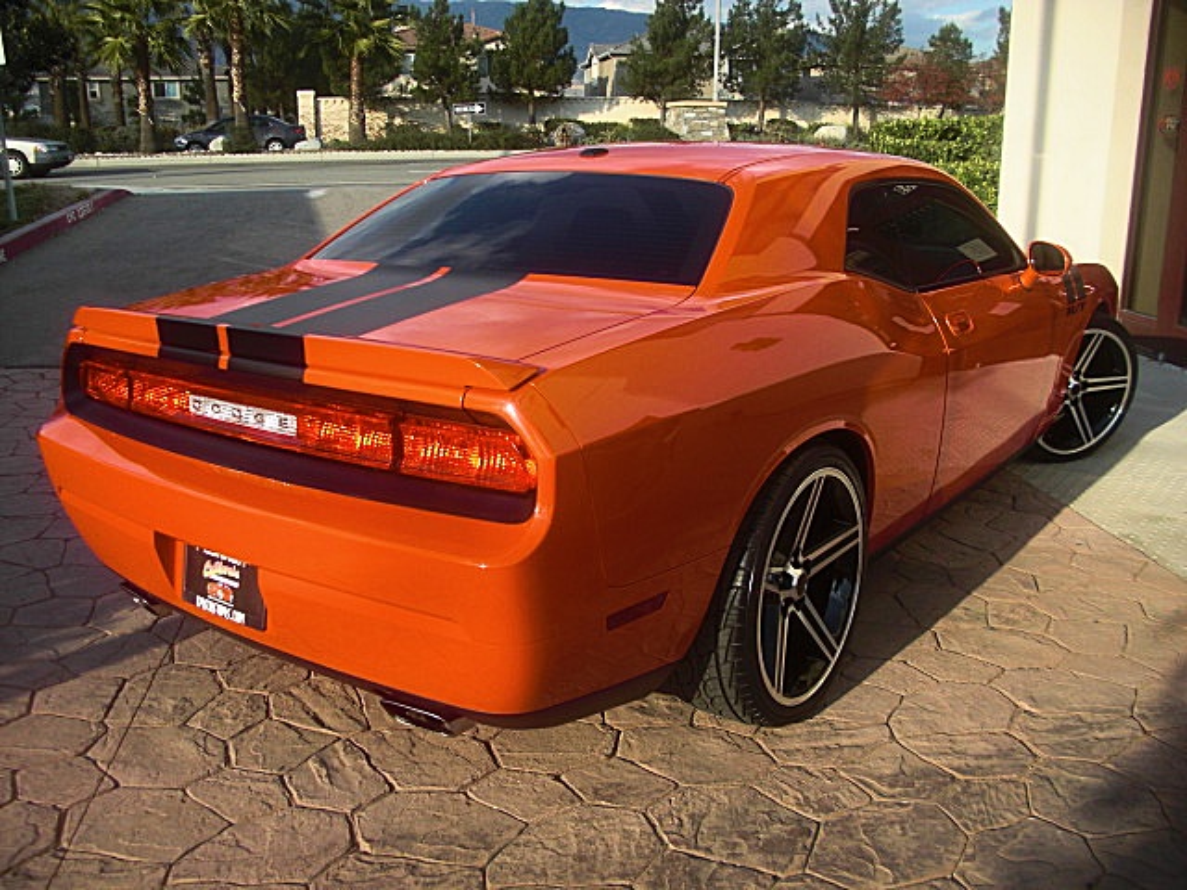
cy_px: 445
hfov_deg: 51.4
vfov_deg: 39.7
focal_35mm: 36
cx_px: 594
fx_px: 1234
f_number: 2.8
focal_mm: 6.3
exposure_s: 1/500
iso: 50
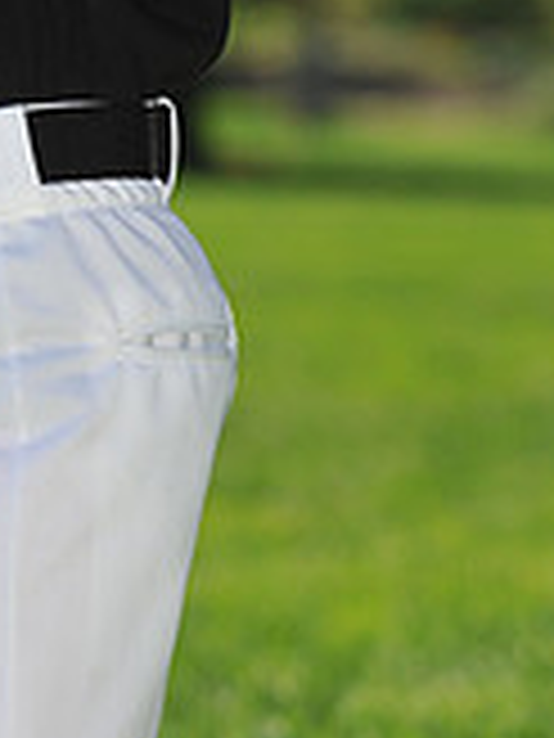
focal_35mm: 313
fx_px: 6679
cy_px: -297
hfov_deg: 4.7
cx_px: -23
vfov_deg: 6.3
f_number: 4
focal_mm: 92
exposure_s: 1/2000
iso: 200
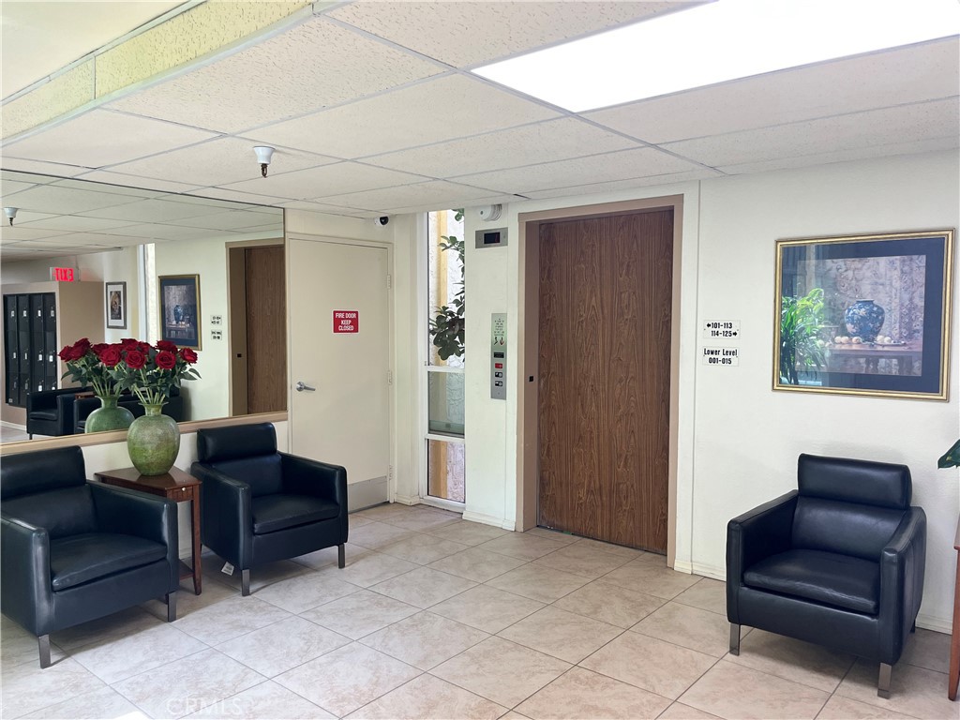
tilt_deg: -3.9
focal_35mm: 26
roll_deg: +0.0
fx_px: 721
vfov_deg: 53.1
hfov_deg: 67.3
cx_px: 480
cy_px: 360
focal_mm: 5.1
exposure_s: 1/120
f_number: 1.6
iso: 125
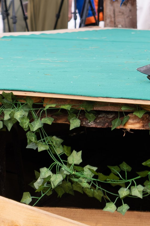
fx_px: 1758
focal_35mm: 281
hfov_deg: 4.9
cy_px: -301
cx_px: 174
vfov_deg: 7.0
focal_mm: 38.8
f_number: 3.6
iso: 250
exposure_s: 1/1000
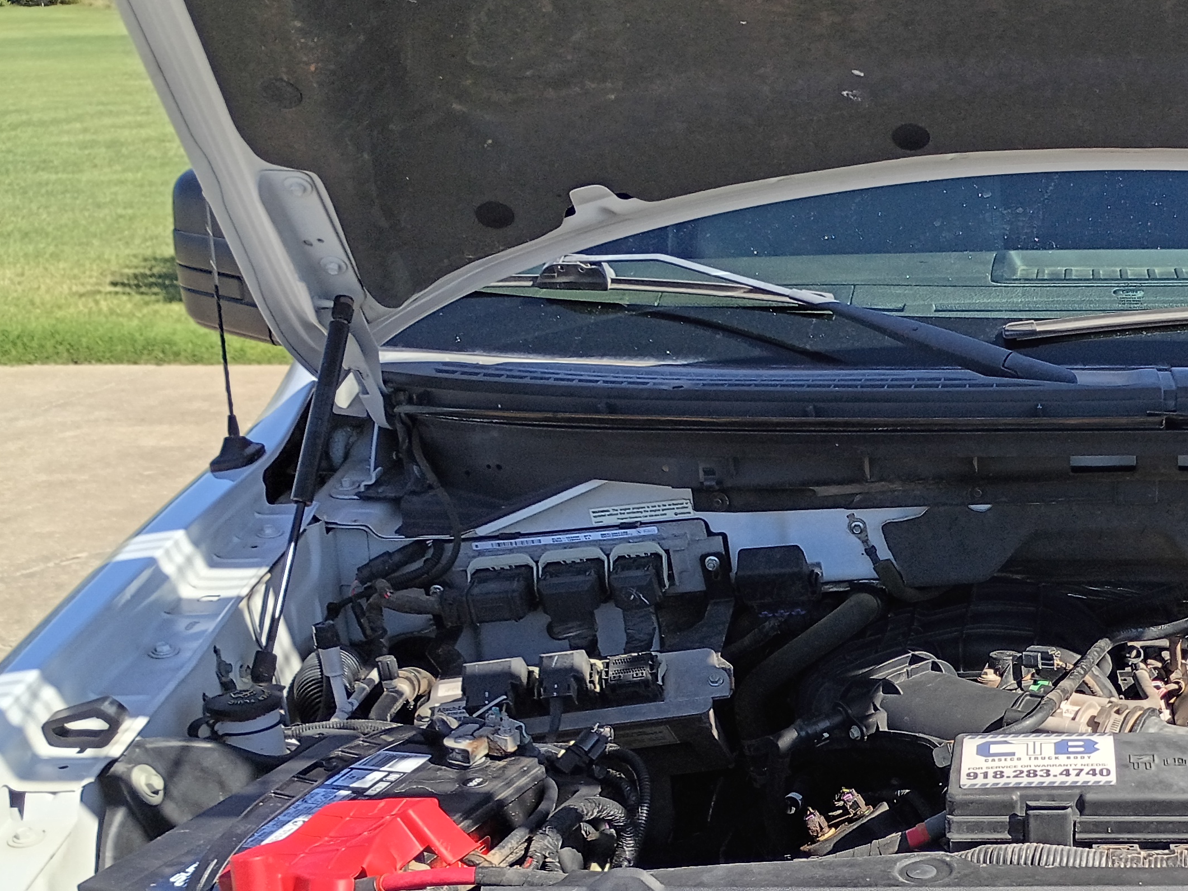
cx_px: 1110
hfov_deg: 32.3
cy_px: 743
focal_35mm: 56
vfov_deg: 25.5
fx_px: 1922
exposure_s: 1/427
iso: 100
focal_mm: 4.27
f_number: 1.8
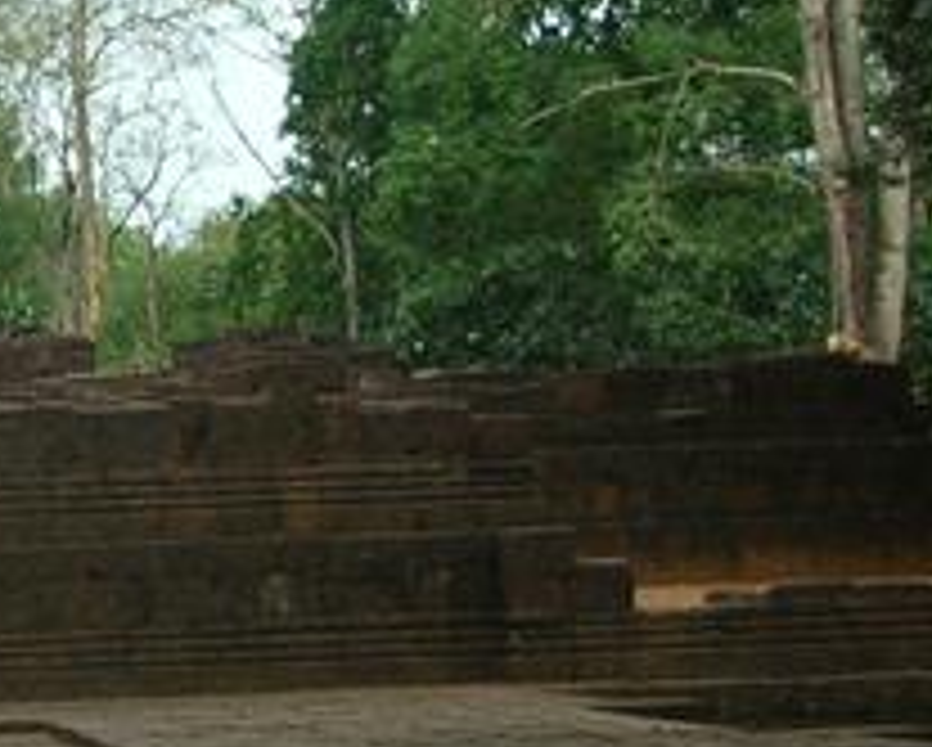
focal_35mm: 132
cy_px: 466
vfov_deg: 11.7
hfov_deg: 13.8
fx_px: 3644
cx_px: -432
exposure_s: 1/275
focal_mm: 5.8
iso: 50
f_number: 2.8
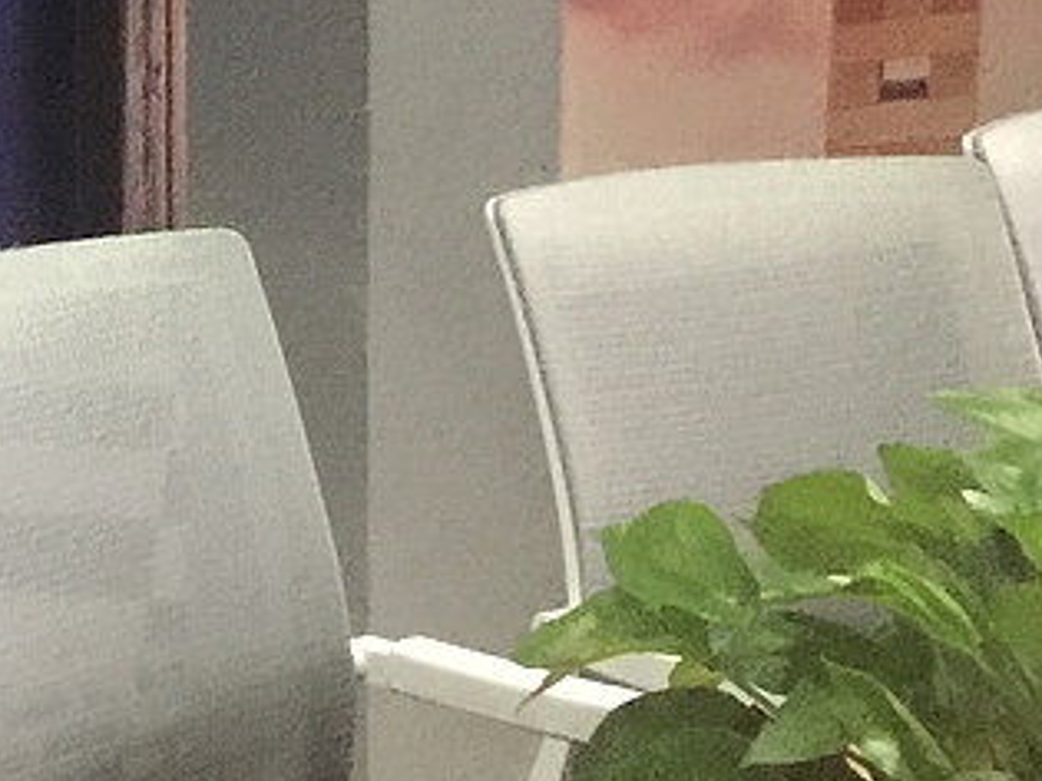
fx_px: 3551
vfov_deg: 12.4
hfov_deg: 14.7
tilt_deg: -5.7
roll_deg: +1.6
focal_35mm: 118
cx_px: -804
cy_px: -56
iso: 100
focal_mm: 4.15
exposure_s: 1/4
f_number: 2.2
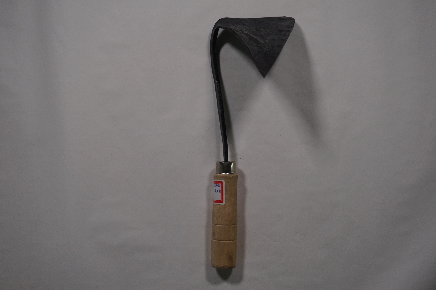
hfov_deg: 41.1
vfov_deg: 28.1
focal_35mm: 48
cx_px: 218
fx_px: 581
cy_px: 145
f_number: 5
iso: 400
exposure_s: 1/160
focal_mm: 32
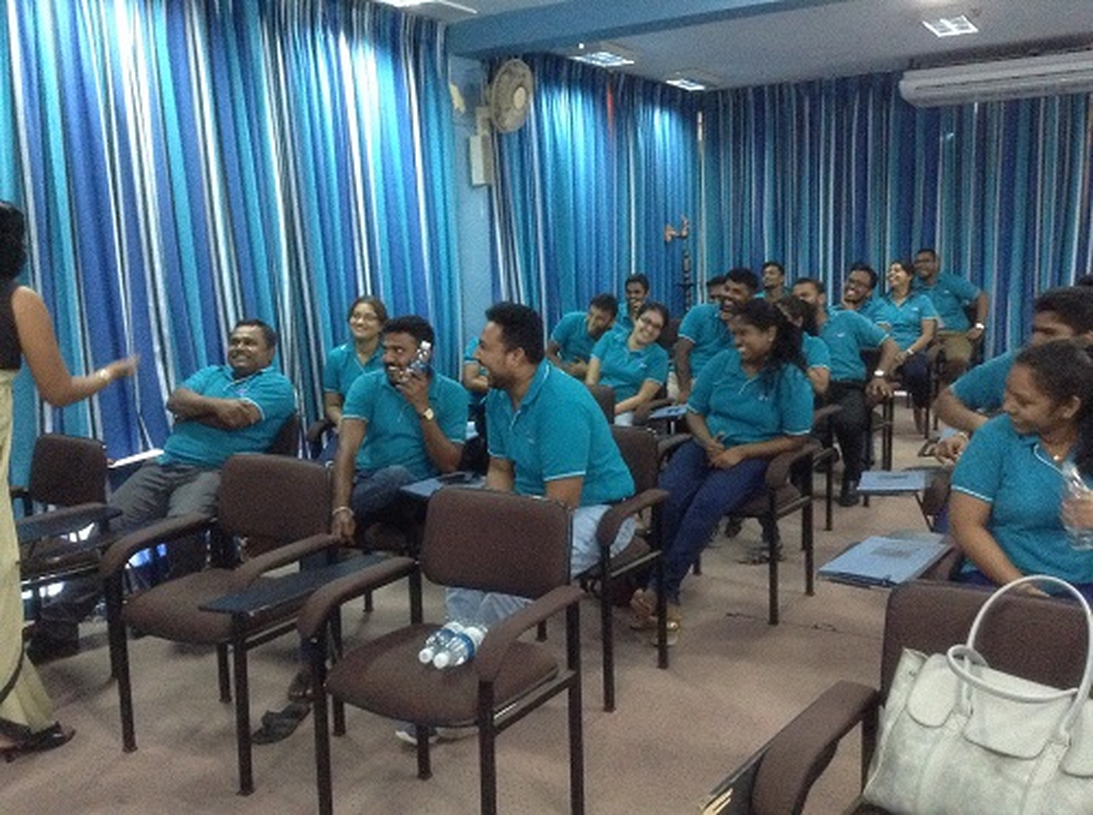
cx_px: 546
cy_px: 408
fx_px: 1040
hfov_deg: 55.4
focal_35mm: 33
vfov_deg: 42.8
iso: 400
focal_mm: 3.3
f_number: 2.4
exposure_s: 1/15
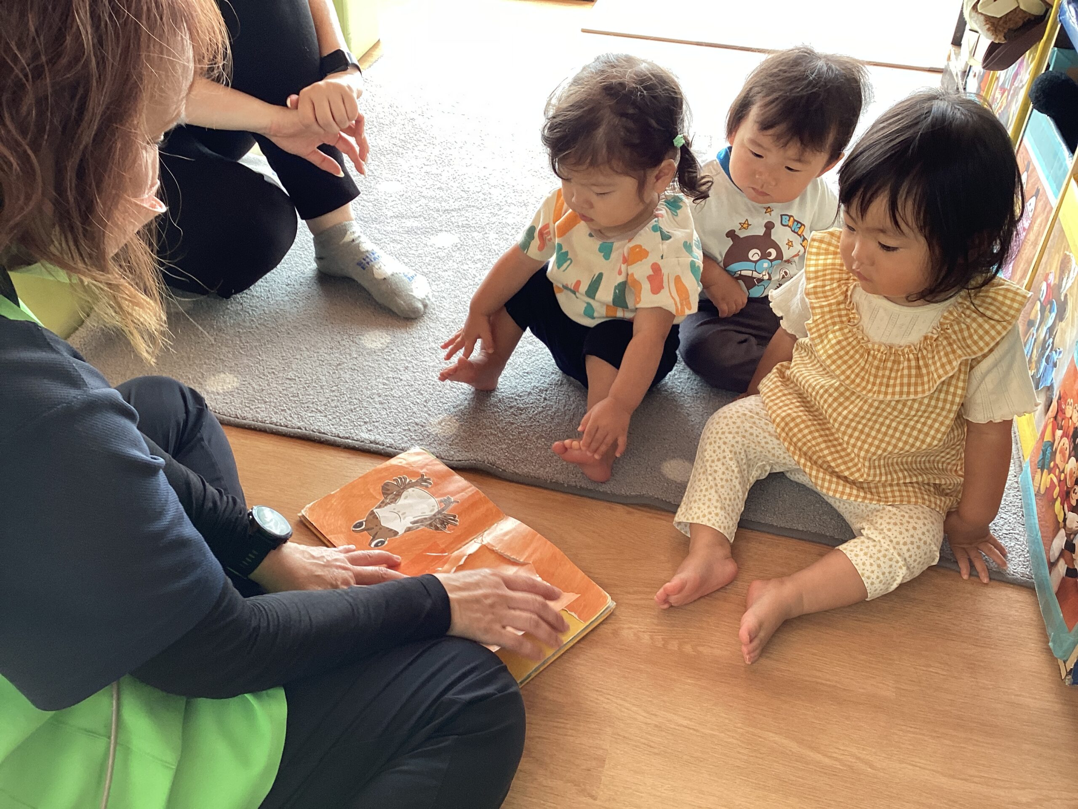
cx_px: 539
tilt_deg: -38.8
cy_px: 404
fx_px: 965
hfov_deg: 58.4
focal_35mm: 31
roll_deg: -2.8
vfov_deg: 45.4
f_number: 2.4
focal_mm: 3.3
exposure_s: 1/60
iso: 50
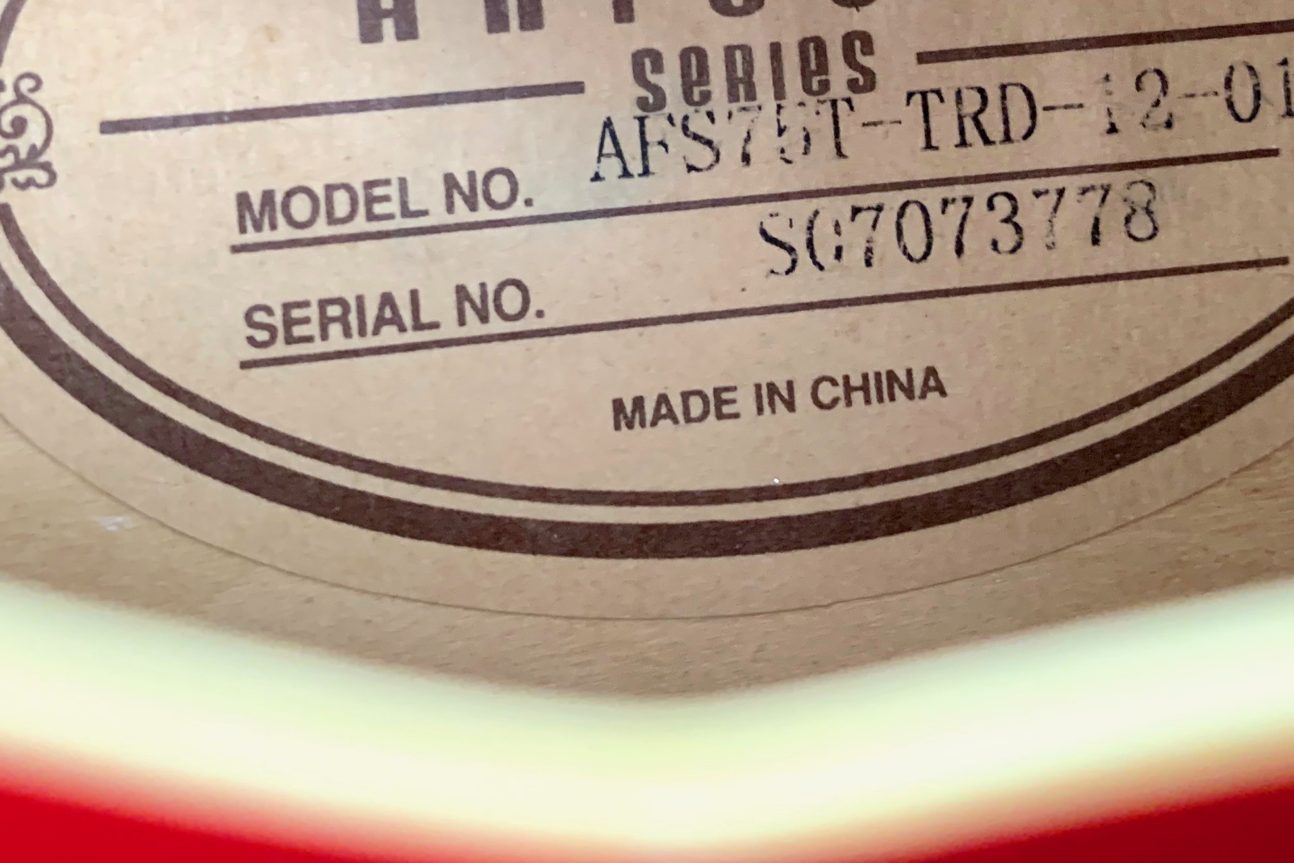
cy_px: 92
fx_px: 1581
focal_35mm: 44
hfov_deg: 44.5
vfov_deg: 29.3
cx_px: 675
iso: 320
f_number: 1.8
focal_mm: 4.25
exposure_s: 1/49
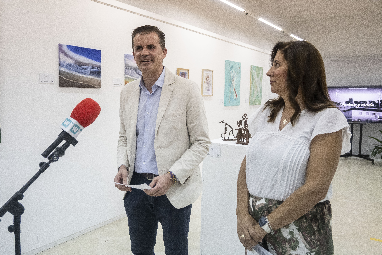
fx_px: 334
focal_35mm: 32
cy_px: 128
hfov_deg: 59.5
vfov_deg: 41.7
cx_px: 191
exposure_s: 1/250
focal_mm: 21
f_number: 4
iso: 4500
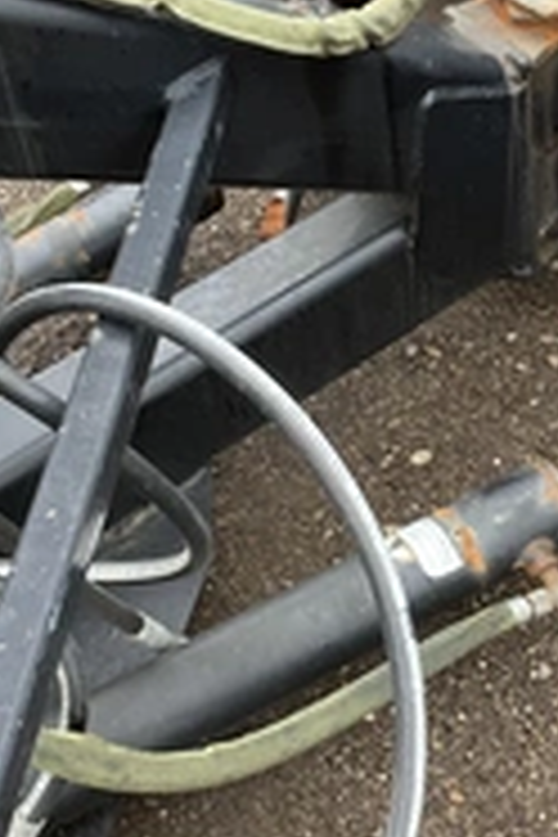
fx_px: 1511
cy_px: 446
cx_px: 464
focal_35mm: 65
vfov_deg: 31.0
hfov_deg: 20.6
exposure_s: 1/122
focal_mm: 3
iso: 50
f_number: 1.8
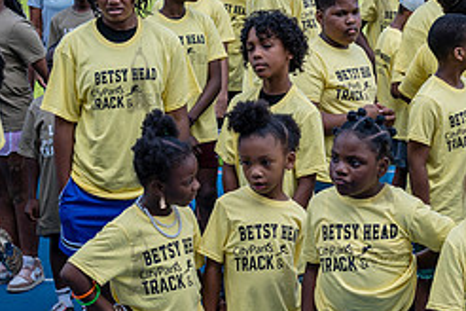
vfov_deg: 14.2
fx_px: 1243
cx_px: 385
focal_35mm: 96
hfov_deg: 20.9
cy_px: 212
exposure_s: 1/250
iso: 100
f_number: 5
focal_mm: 35
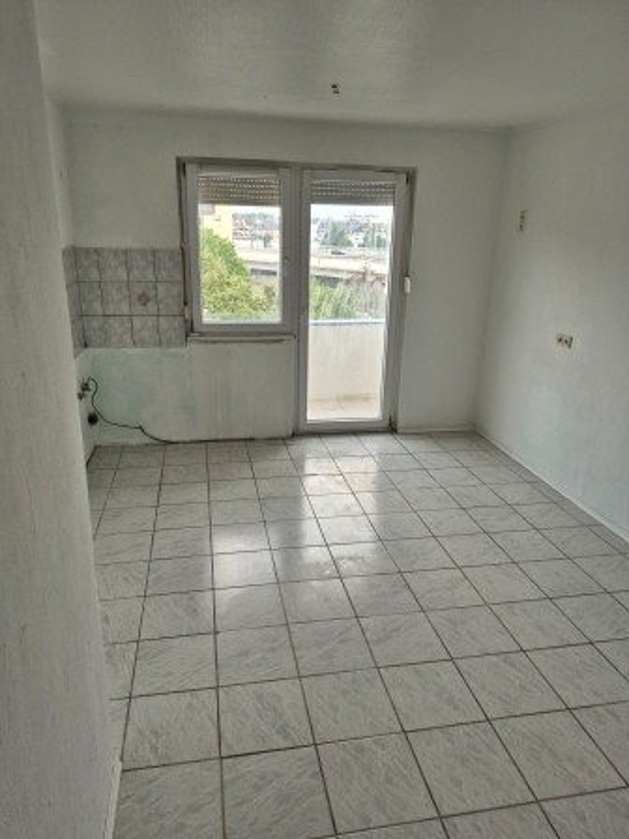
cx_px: 314
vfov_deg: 73.9
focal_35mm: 23
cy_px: 420
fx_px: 557
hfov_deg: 58.9
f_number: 1.8
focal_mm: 5.4
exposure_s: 1/180
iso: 32
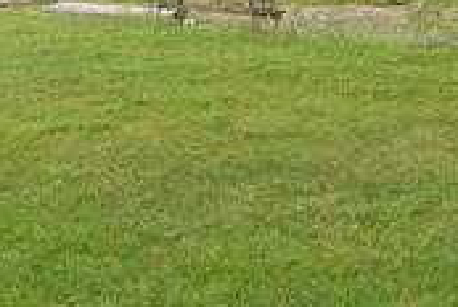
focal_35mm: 71
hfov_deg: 26.8
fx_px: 905
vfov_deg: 17.5
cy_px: -140
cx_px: 461
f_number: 8
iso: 640
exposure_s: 1/125
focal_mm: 12
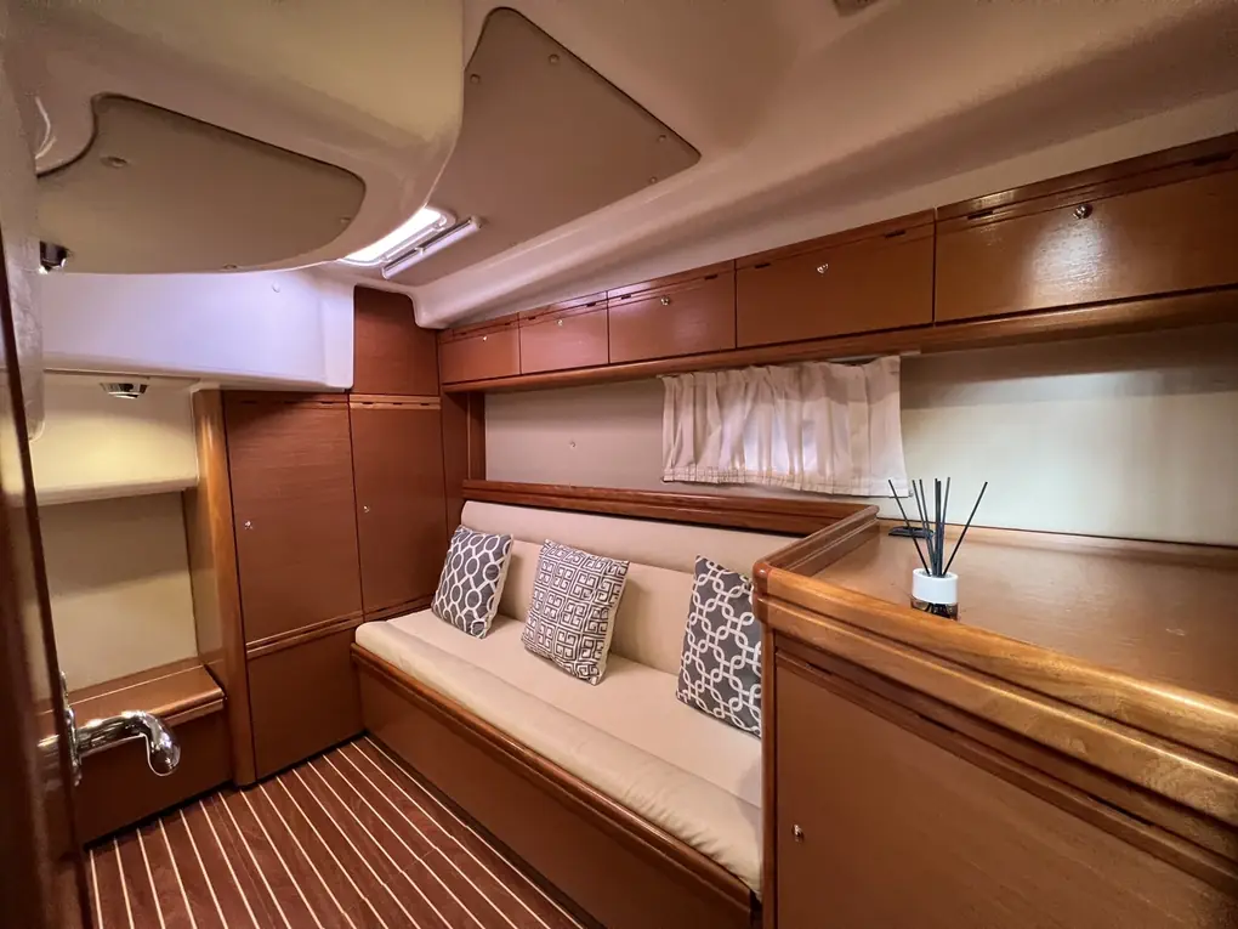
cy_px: 464
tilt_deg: -6.0
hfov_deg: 106.2
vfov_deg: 89.9
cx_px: 619
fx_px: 465
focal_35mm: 13
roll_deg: +0.0
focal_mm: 1.57
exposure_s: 1/60
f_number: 1.8
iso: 400
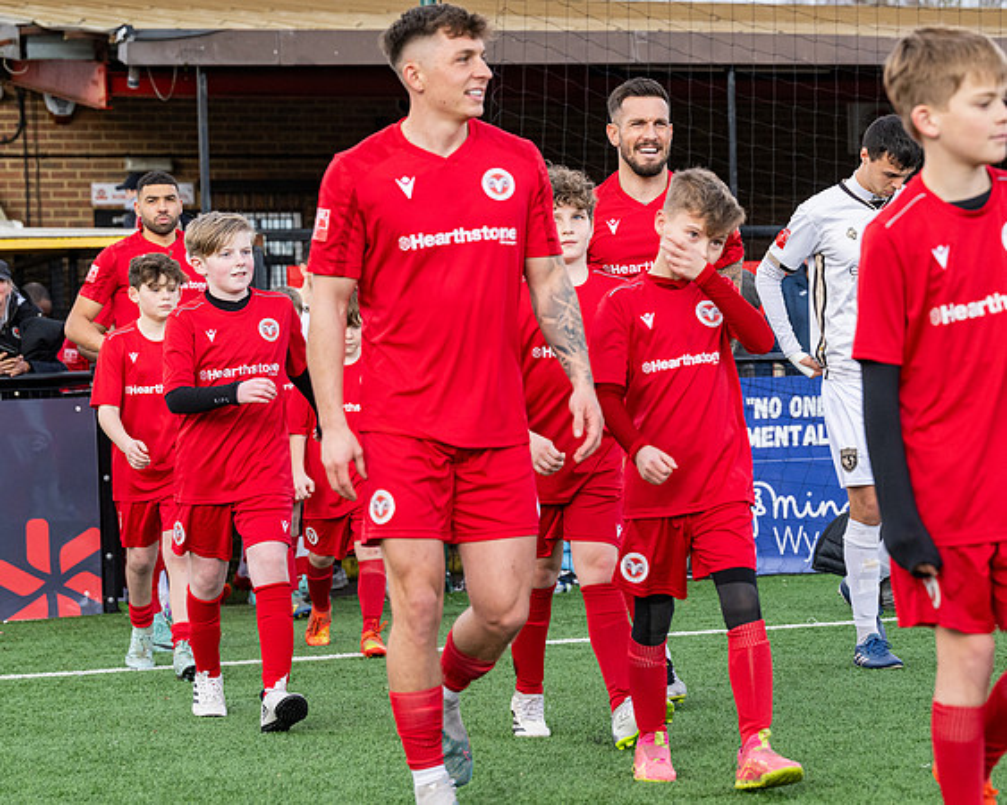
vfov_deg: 15.5
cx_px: 587
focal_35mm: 100
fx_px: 2965
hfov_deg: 19.3
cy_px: 431
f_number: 4
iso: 800
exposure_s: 1/1600
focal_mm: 70
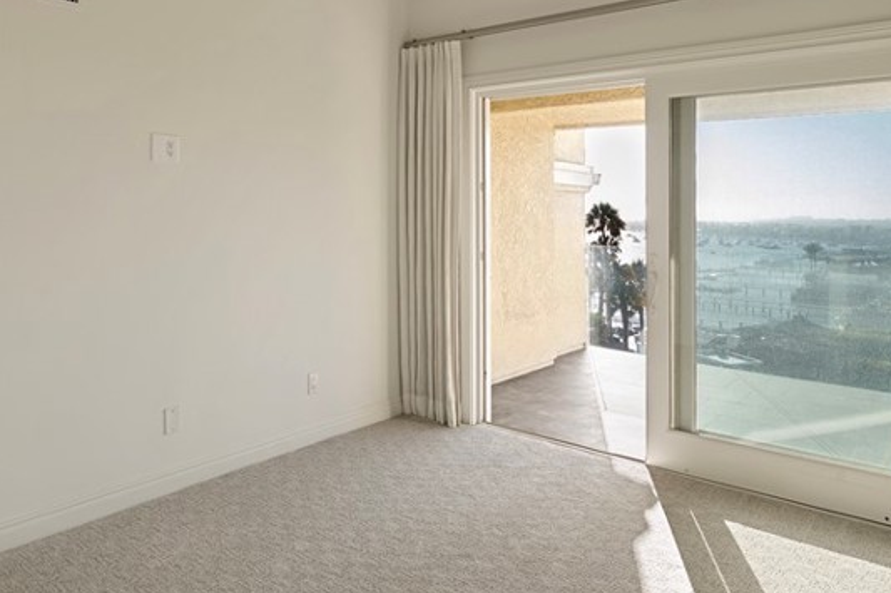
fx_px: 619
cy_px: 210
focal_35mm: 25
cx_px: 455
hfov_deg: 71.5
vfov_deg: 50.5
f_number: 10
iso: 64
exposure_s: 1/6
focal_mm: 13
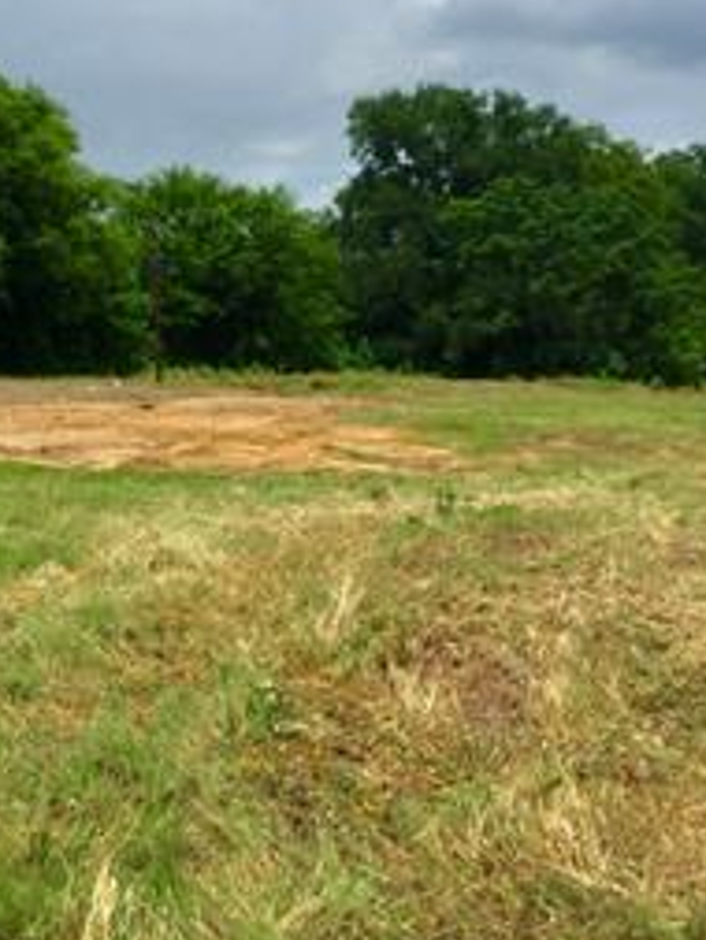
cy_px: 386
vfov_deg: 34.8
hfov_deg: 26.4
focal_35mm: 55
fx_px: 1494
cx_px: 234
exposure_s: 1/3597
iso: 32
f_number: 2.2
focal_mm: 4.15
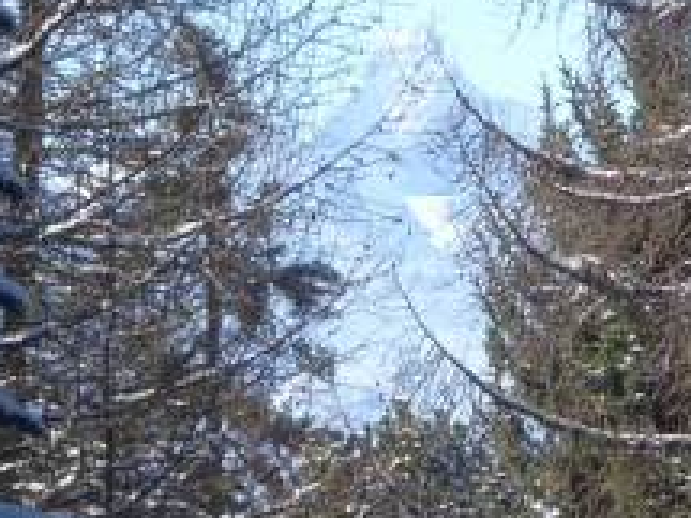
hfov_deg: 4.7
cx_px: 659
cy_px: 68
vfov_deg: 3.6
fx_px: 8319
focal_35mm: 417
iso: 80
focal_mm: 19.1
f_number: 5.6
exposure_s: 1/250
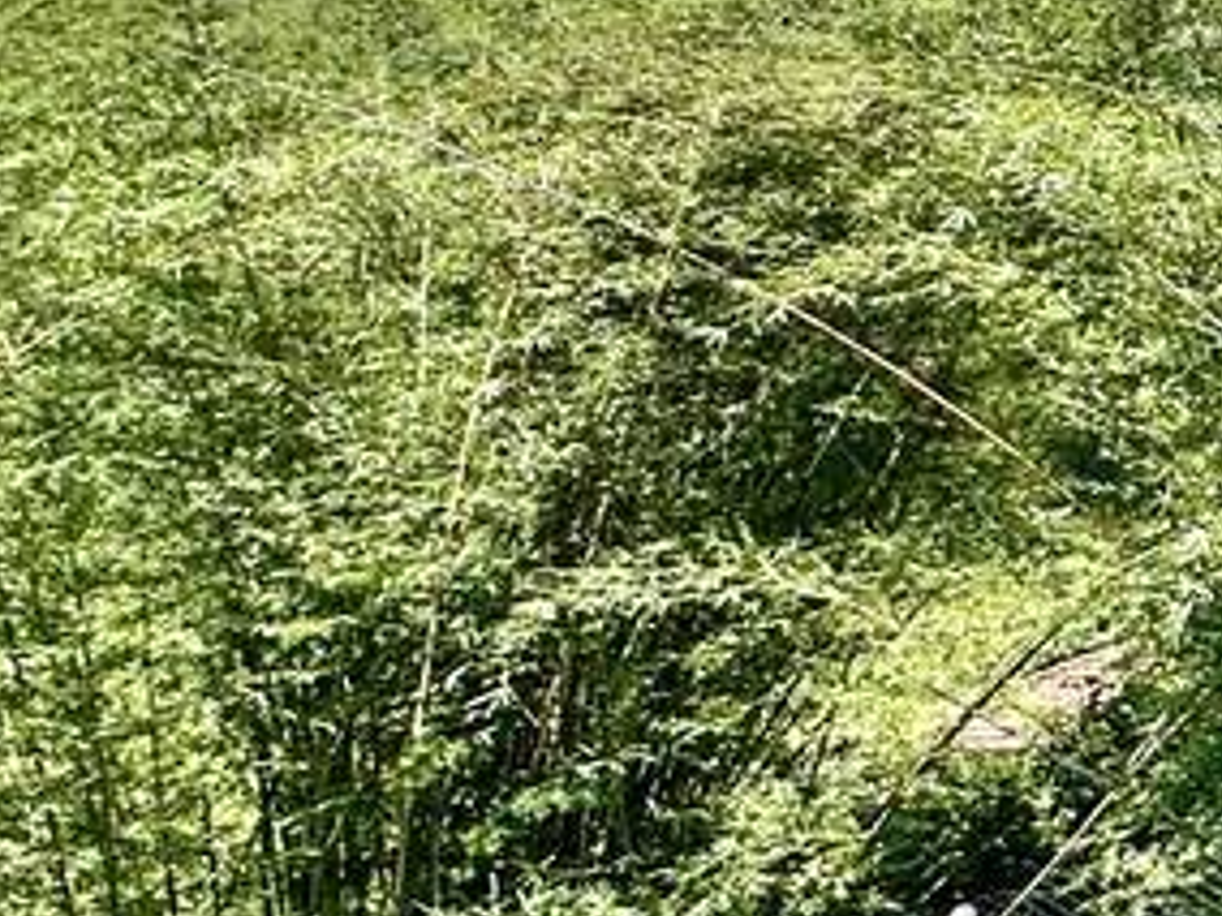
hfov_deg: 14.3
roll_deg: +1.3
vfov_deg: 20.3
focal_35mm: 71
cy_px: 103
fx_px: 2506
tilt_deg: -0.6
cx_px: 3085
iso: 50
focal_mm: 2.22
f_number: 2.2
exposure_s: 1/1092
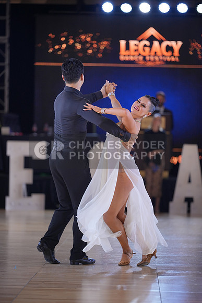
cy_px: 152
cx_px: 101
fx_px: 1085
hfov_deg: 10.6
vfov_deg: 15.9
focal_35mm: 129
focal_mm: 129
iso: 640
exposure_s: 1/500
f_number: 2
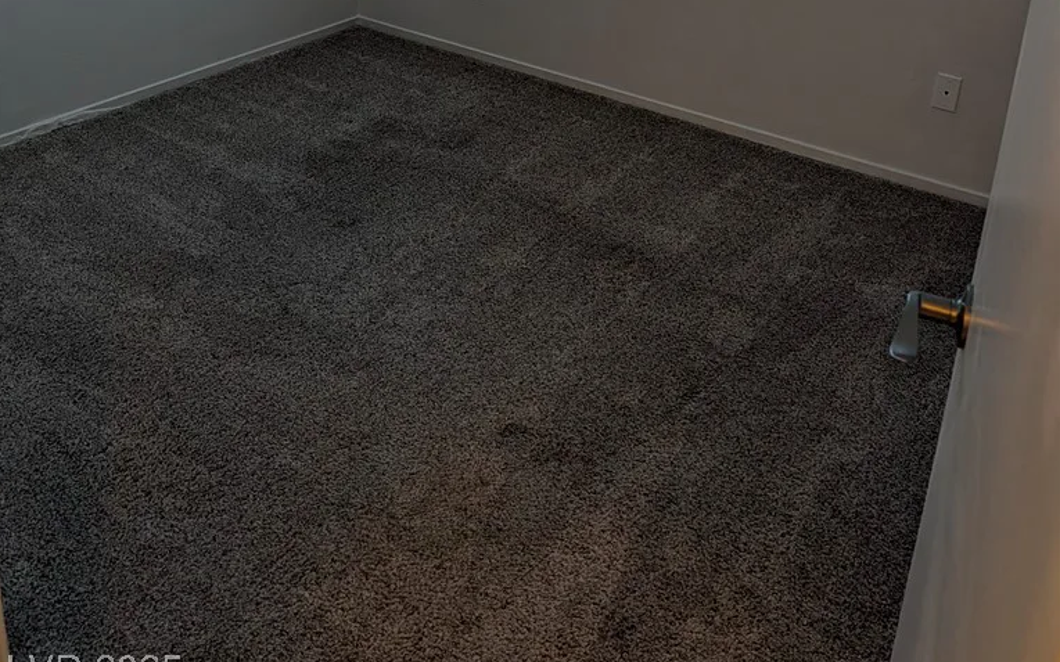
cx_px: 529
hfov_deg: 56.7
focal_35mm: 34
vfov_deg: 34.1
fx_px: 982
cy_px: 5
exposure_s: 1/120
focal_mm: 6.9
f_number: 1.68
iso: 173
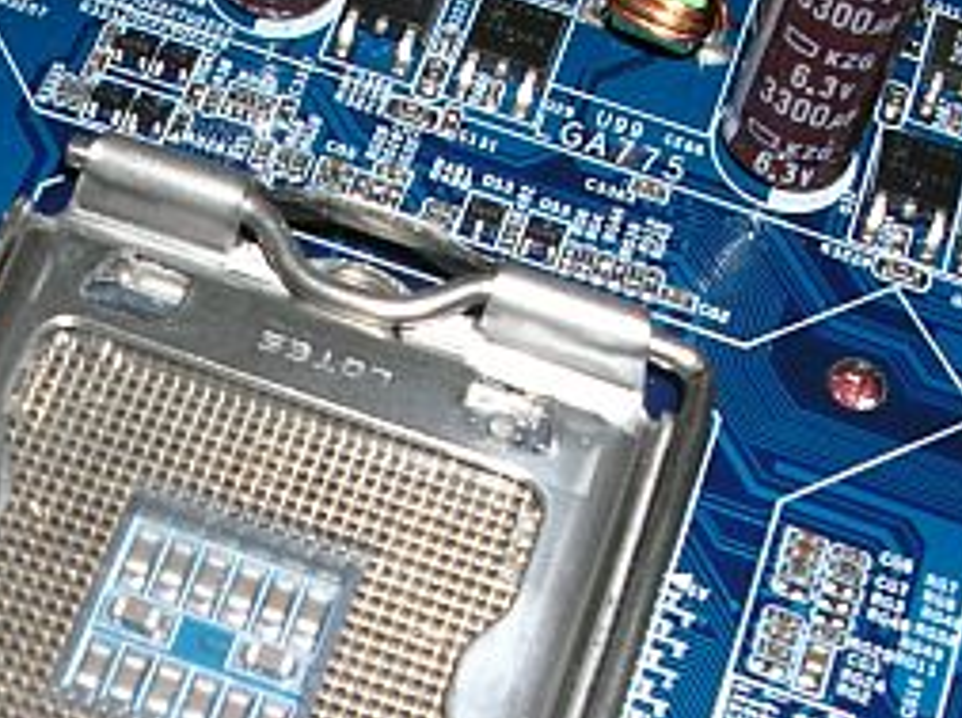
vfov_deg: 17.4
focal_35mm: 83
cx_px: 293
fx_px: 2303
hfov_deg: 23.4
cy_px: 672
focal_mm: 7.1
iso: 50
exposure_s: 1/60.1
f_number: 6.1
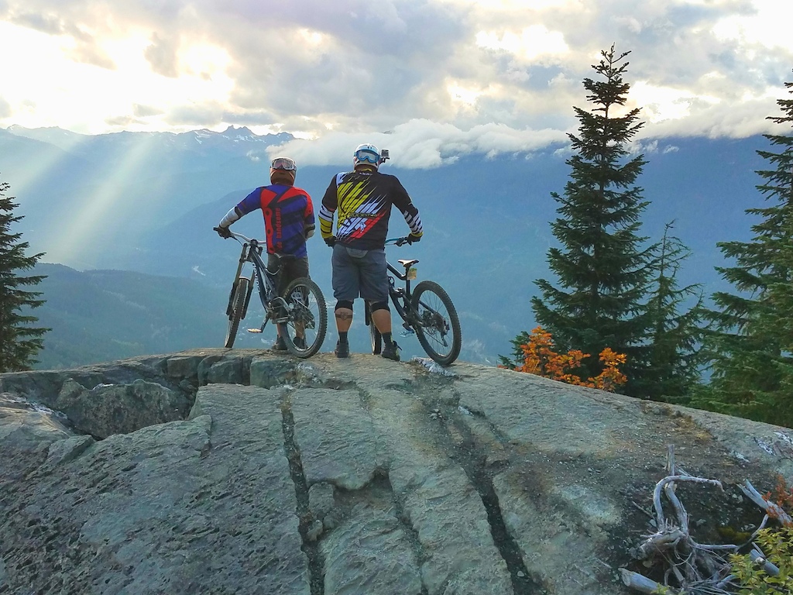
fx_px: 596
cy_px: 298
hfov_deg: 67.3
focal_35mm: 26
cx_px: 396
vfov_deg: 53.1
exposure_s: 1/646
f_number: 1.7
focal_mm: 4.2
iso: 40
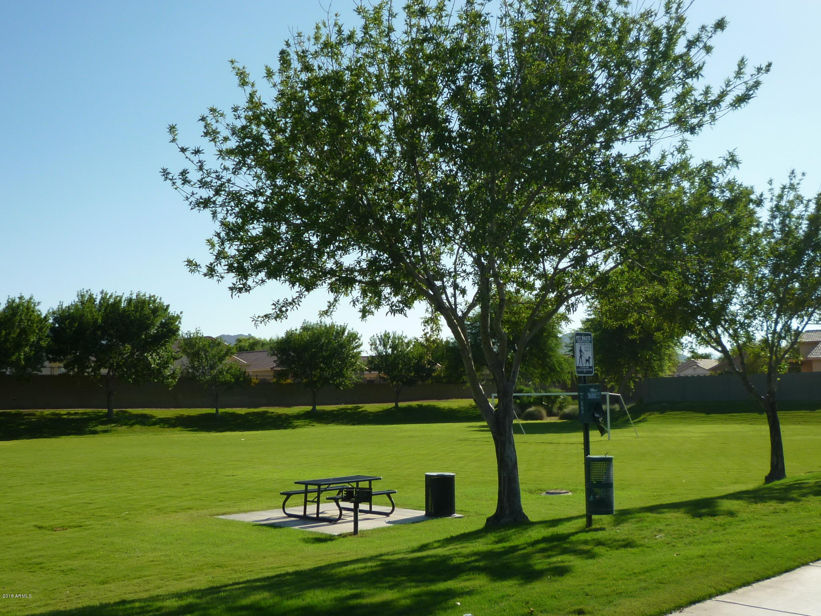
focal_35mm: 39
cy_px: 308
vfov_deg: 36.8
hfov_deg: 47.9
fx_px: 925
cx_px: 410
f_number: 4
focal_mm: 5.2
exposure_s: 1/640
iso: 80
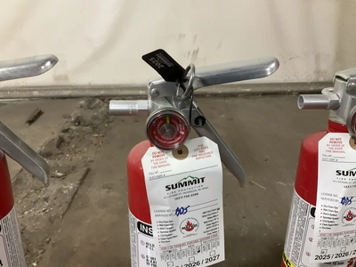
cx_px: 178
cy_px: 134
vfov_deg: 48.2
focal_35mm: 29
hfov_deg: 61.7
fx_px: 298
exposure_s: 1/60
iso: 250
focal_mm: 3
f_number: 1.8
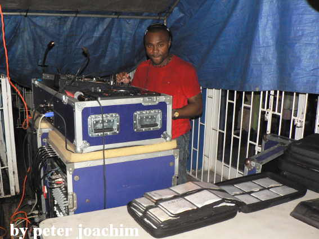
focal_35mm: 35
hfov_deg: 52.6
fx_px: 322
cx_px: 160
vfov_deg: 40.7
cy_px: 120
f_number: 2.8
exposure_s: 1/60
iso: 300
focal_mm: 6
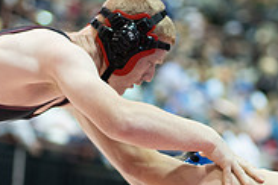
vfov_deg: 5.1
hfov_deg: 7.6
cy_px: 157
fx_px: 2085
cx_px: 175
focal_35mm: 270
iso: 2500
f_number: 1.8
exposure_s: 1/500
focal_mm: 85
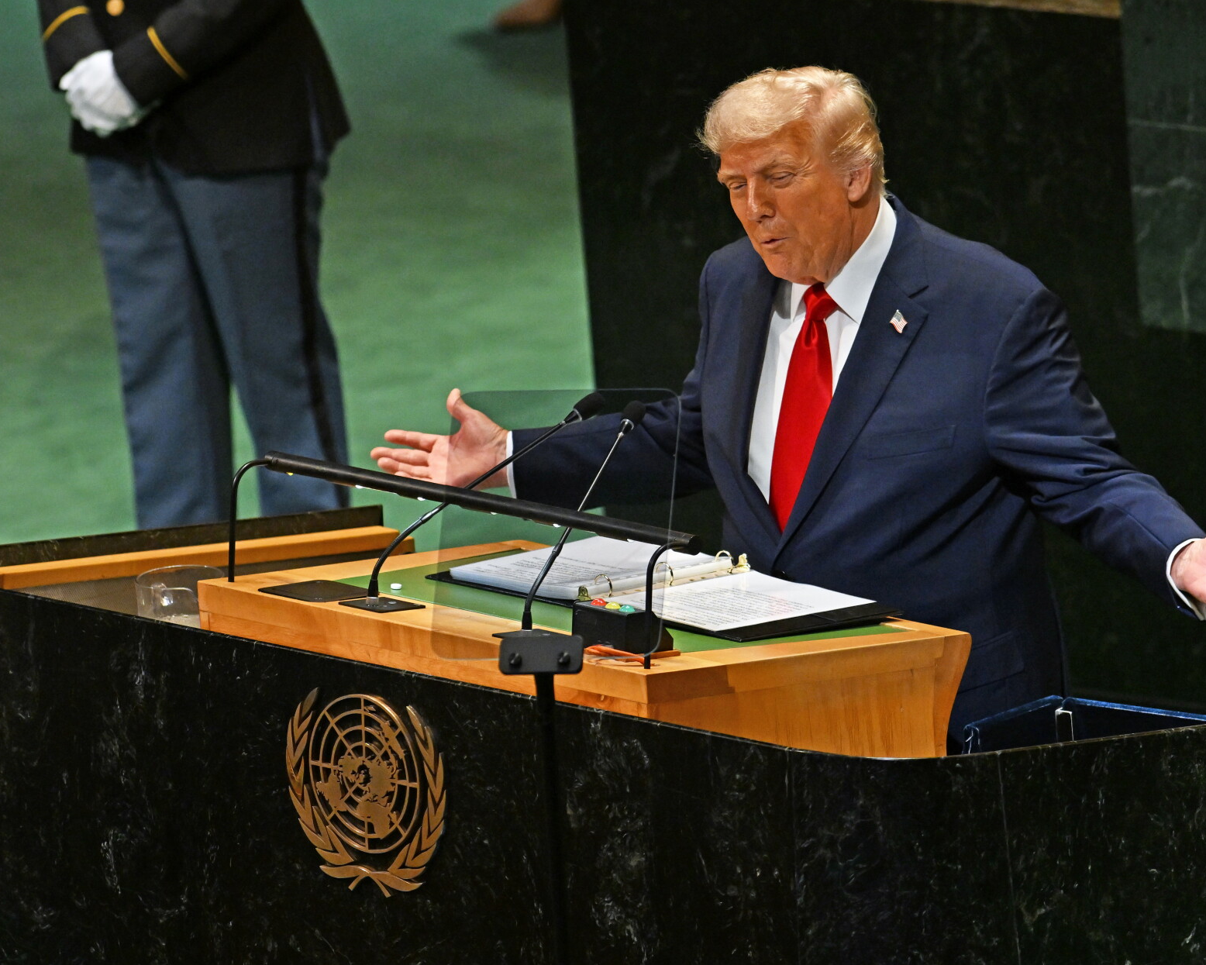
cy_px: 483
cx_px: 694
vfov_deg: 3.0
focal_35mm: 508
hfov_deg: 3.8
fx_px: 18133
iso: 2500
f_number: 4.5
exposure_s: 1/320
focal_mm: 300
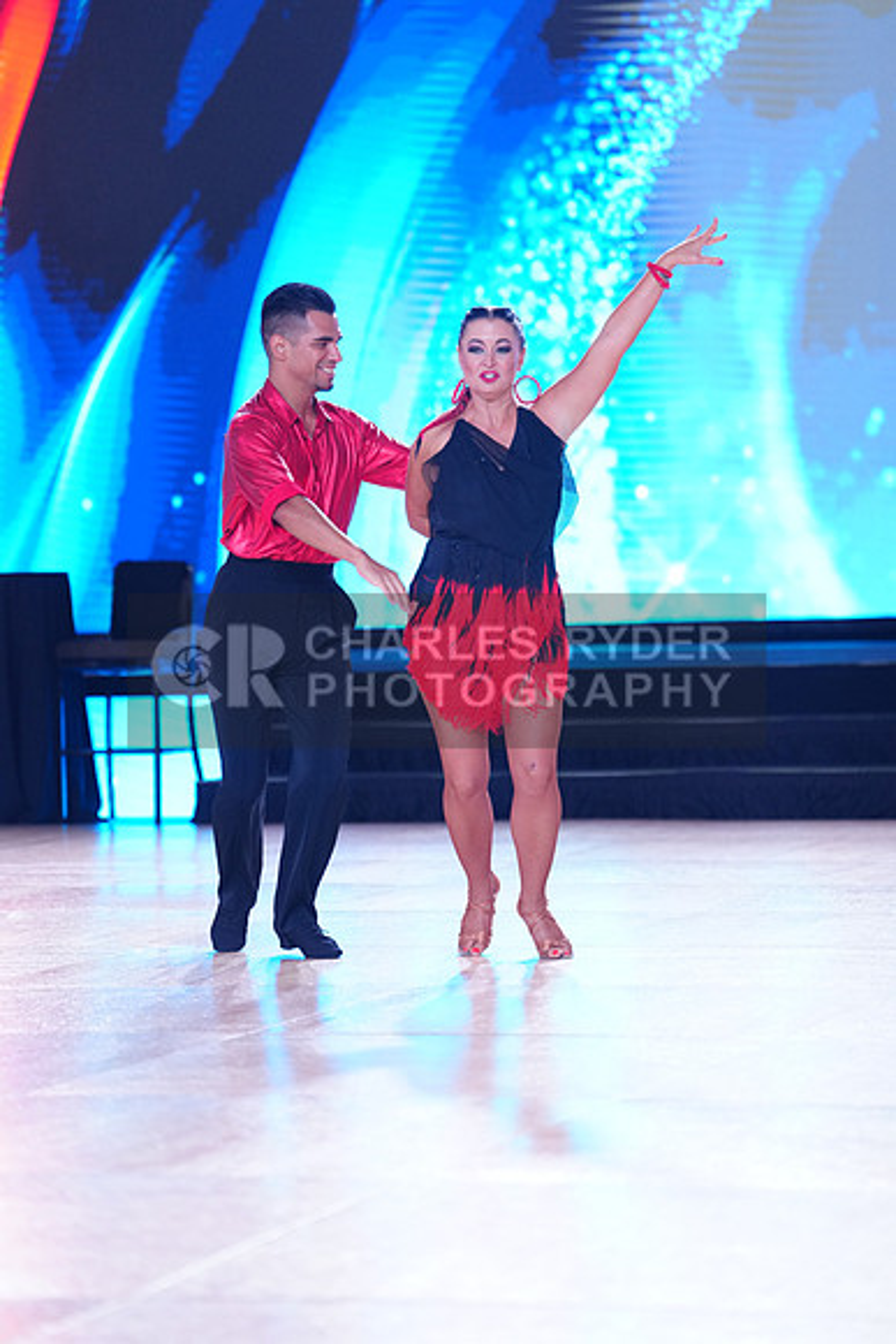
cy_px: 672
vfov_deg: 16.0
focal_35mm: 128
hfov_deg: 10.7
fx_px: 4775
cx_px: 448
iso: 1600
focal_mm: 128
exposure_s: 1/640
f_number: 2.8
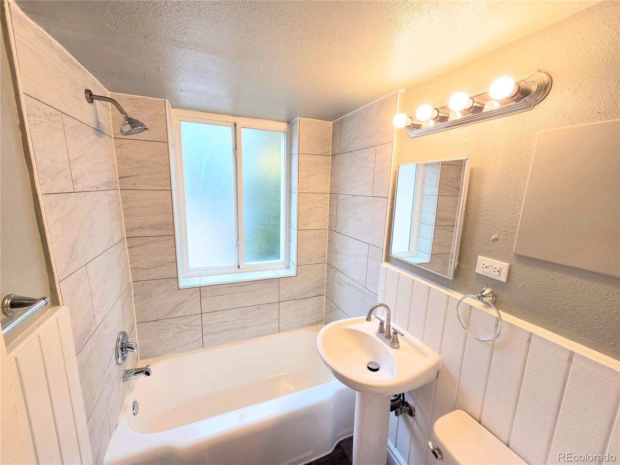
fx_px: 233
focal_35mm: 13
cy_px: 232
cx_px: 310
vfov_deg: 89.9
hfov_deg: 106.2
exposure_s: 1/205
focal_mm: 2.2
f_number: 2.2
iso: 50
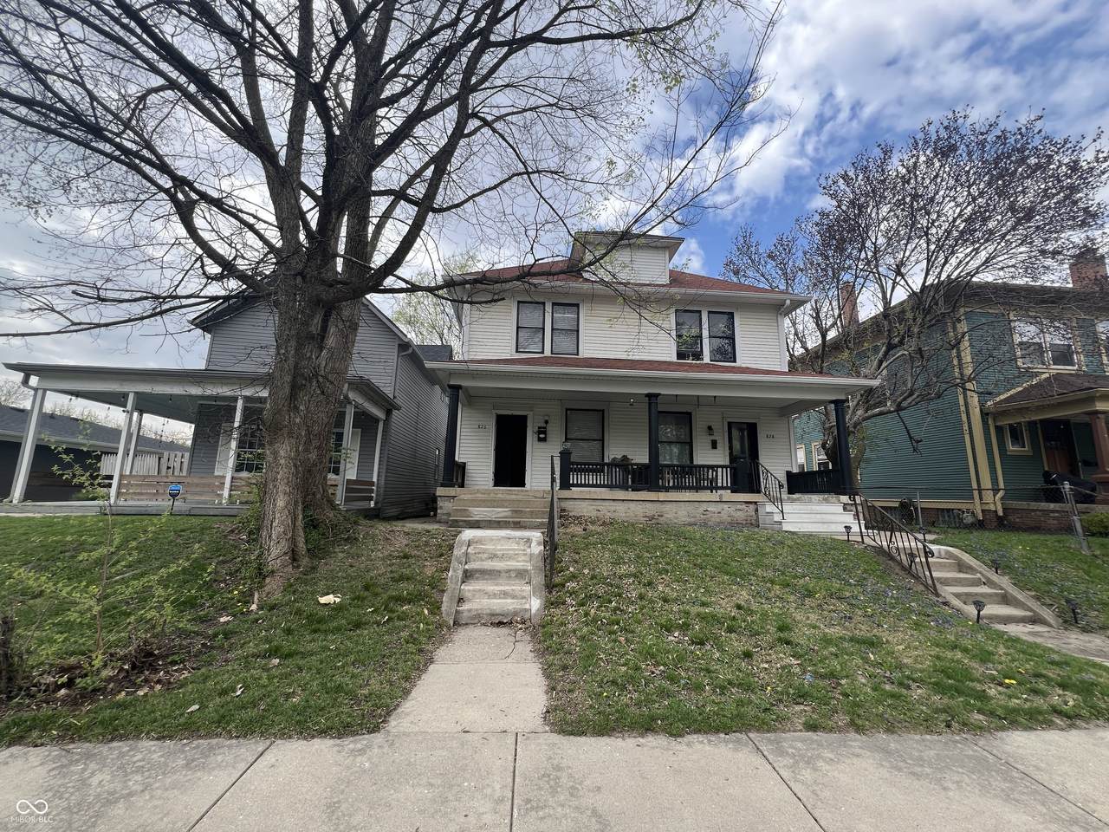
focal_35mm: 13
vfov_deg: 89.9
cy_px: 416
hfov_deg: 106.2
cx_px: 554
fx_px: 416
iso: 32
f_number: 1.8
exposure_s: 1/490
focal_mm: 1.57
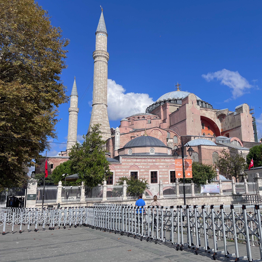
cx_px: 176
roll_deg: +4.3
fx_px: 265
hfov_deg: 51.5
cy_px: 132
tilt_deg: +13.8
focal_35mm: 31
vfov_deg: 52.5
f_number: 1.5
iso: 50
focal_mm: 5.7
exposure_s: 1/8000
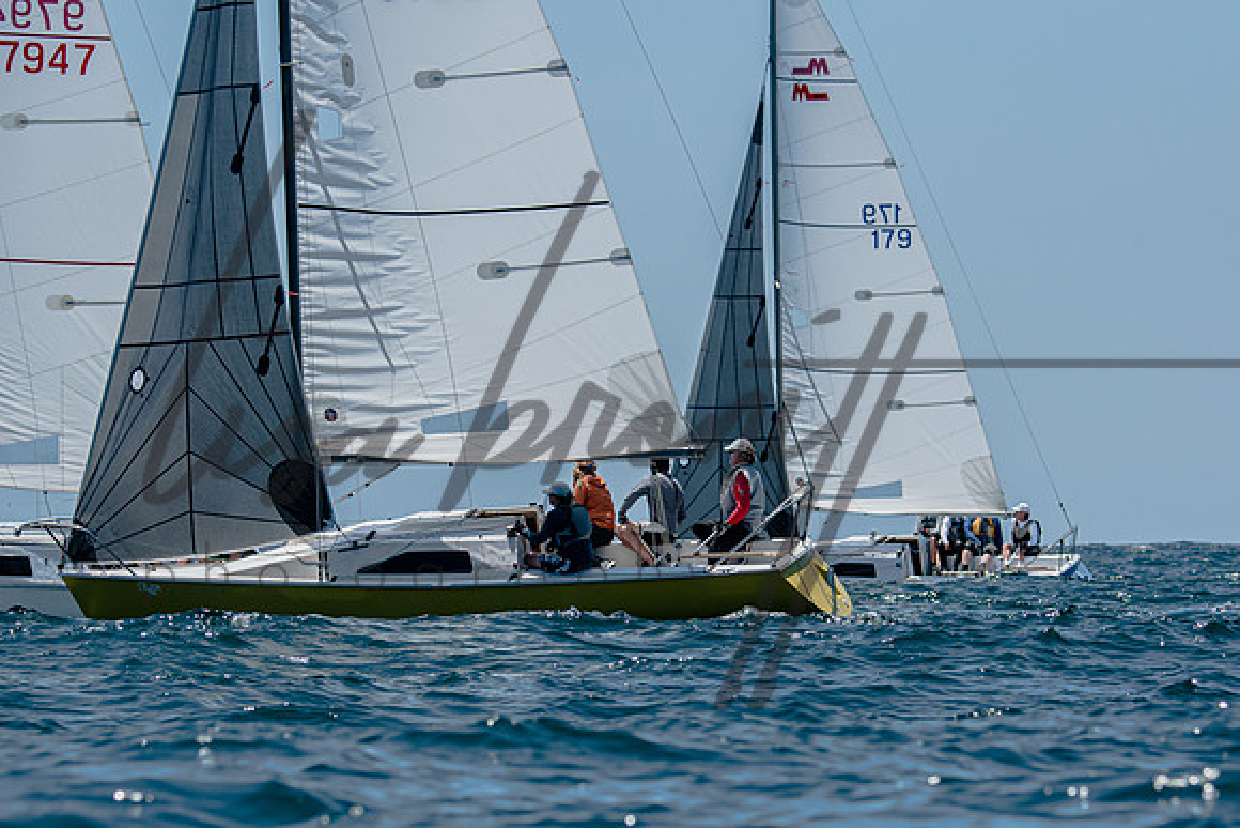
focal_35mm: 246
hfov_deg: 8.4
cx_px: 674
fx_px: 8481
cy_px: 446
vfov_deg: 5.6
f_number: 5
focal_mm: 150
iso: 200
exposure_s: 1/2000
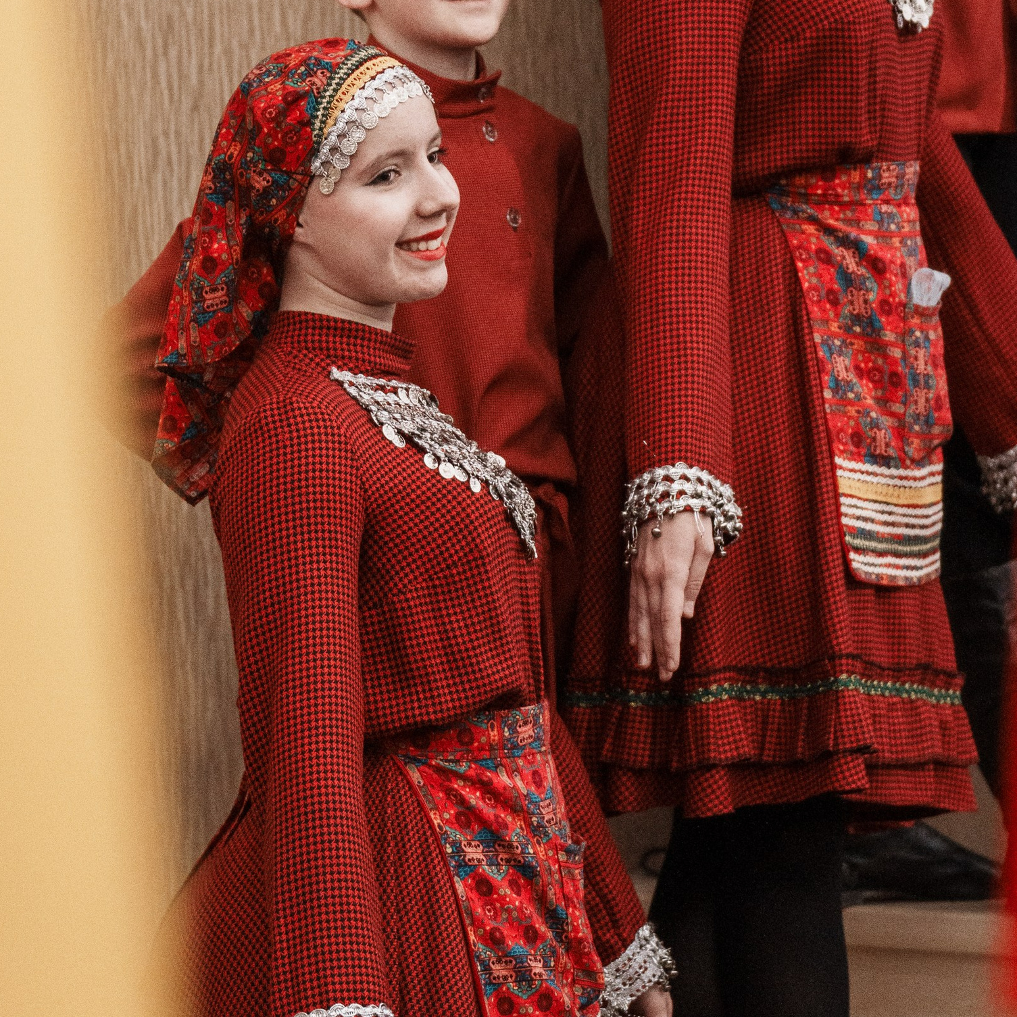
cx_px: 575
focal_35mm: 206
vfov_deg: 8.5
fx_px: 6847
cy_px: 254
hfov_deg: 8.5
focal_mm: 95
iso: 5000
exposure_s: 1/250
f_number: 2.8
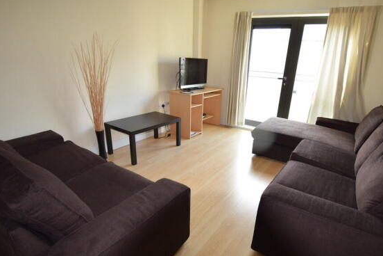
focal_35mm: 20
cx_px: 214
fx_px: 208
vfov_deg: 62.8
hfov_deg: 84.8
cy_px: 142
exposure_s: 1/80
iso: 800
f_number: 4.5
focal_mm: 11
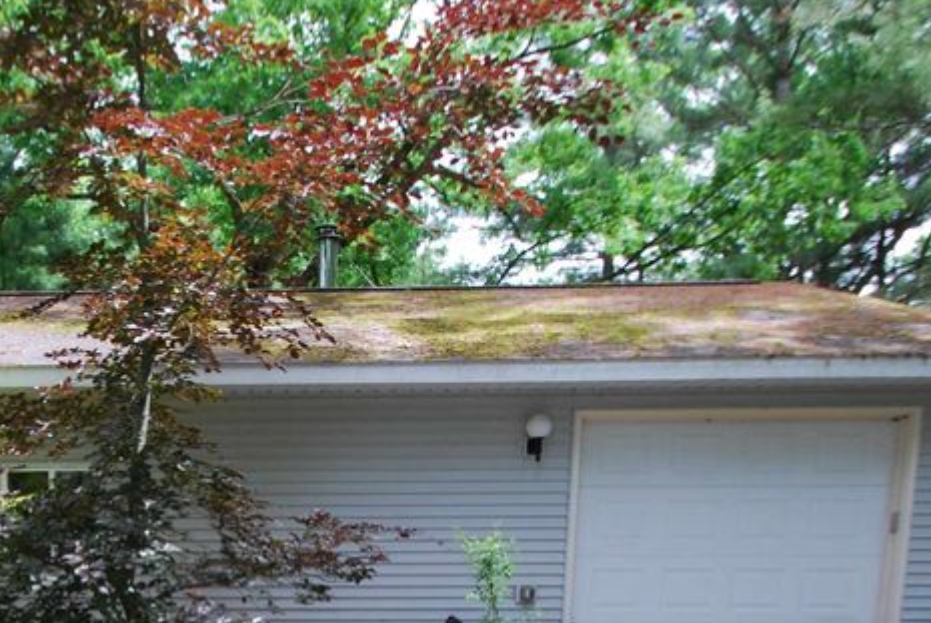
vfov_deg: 35.7
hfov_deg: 53.9
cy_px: 640
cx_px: 208
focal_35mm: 33
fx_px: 854
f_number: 5.6
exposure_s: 1/125
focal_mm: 10
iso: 200
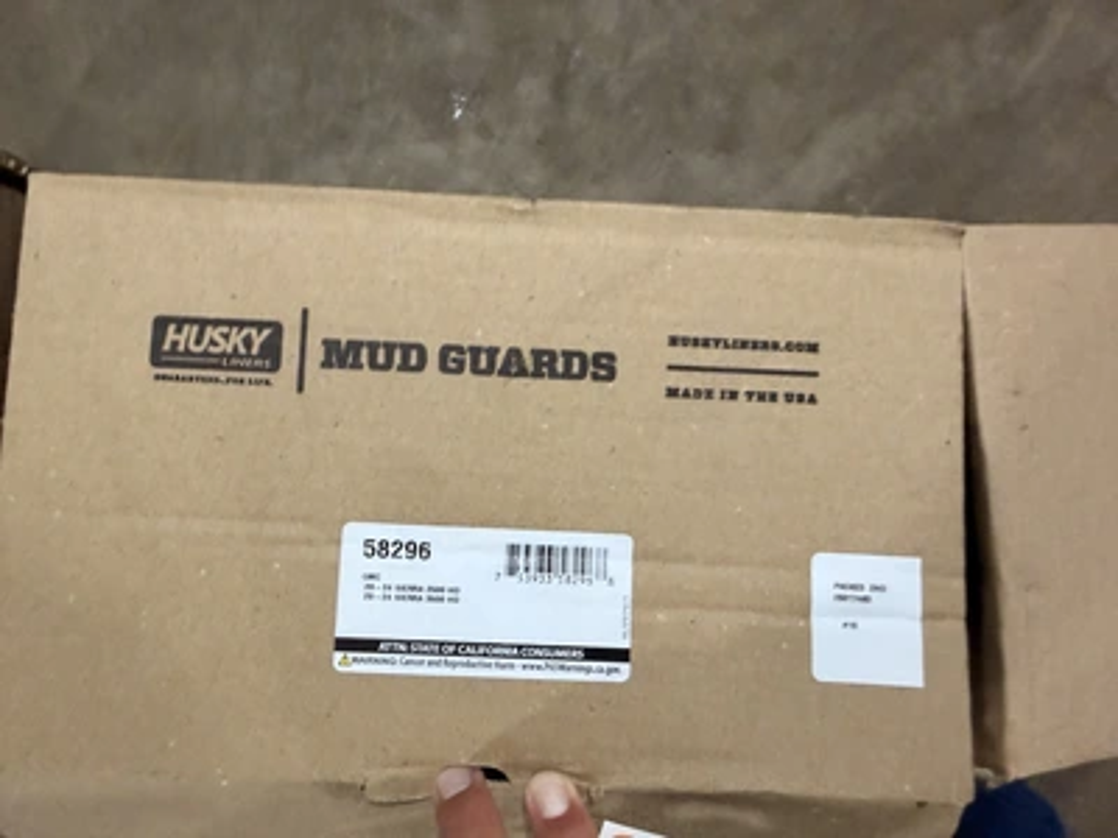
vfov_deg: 56.8
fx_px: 775
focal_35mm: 24
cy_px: 419
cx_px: 559
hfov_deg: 71.6
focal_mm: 2.22
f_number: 2.2
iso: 320
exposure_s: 1/68
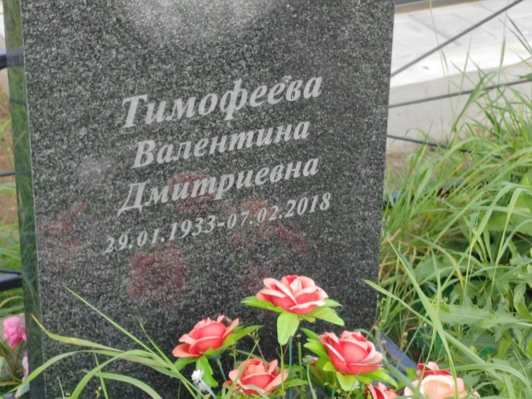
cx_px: 266
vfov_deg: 16.1
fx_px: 1414
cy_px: 200
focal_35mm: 92
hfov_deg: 21.3
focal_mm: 5.52
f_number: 1.9
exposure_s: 1/250
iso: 100
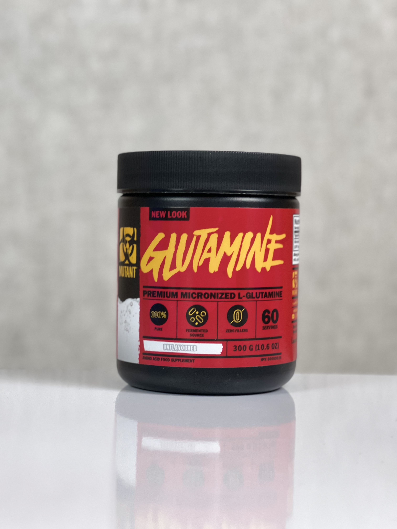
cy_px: 264
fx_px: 1177
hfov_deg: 19.1
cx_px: 198
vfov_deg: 25.3
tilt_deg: -1.8
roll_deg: -1.0
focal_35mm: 77
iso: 160
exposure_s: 1/50
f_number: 2.8
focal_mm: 9
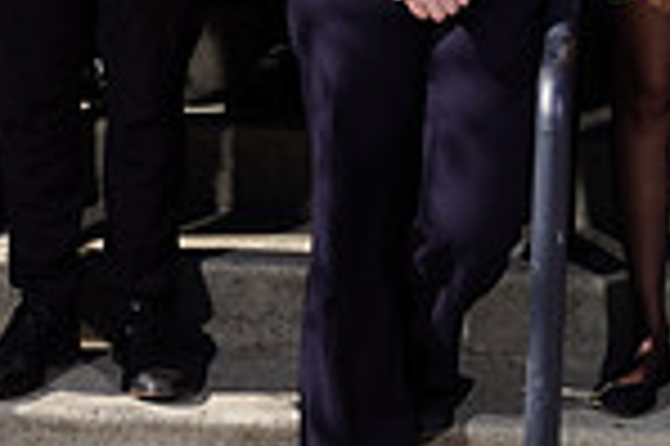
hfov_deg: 12.8
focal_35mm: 160
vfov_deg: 8.3
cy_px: -331
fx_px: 2974
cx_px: 567
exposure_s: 1/250
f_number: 10
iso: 100
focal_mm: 41
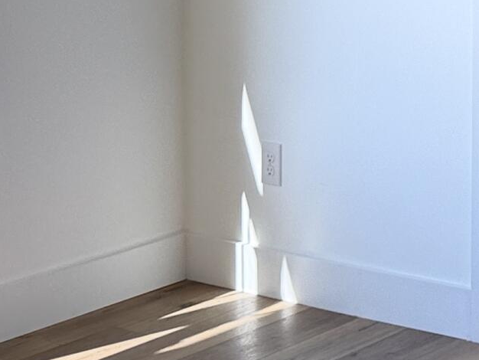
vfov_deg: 12.1
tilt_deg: -1.4
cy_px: -219
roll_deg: +0.1
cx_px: 913
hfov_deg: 14.6
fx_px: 1592
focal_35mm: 115
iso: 80
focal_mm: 6.76
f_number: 1.78
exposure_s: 1/484
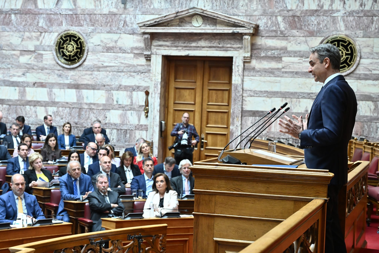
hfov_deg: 29.7
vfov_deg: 20.0
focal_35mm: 68
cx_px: 190
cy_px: 126
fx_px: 716
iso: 3200
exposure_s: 1/250
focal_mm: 68
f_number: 5.6
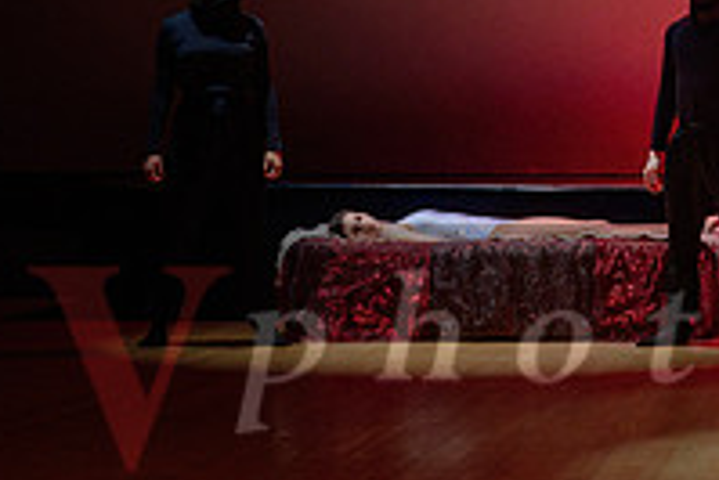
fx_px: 2658
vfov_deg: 10.1
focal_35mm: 133
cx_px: 878
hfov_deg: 14.9
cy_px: -159
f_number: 2.8
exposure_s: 1/60
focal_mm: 38
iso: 1600
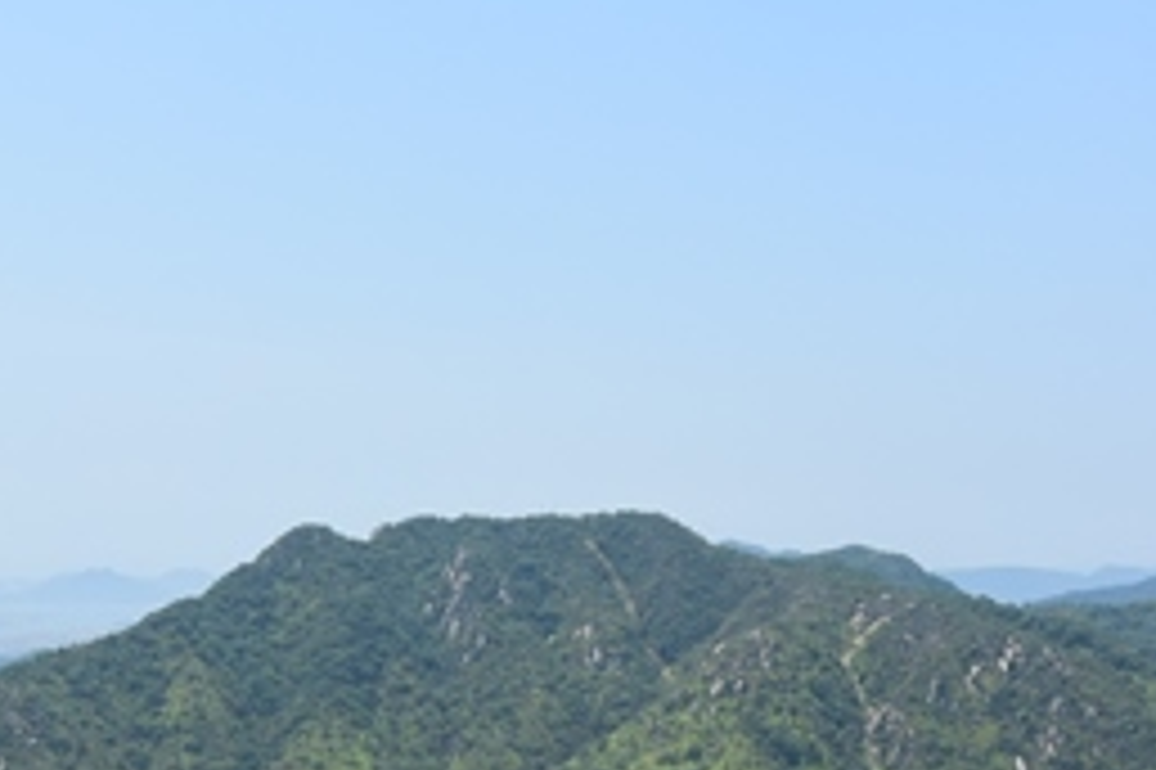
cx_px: 481
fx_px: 1797
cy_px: 943
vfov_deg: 22.2
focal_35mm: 56
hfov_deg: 35.6
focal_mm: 6.7
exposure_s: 1/500
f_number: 5.6
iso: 160
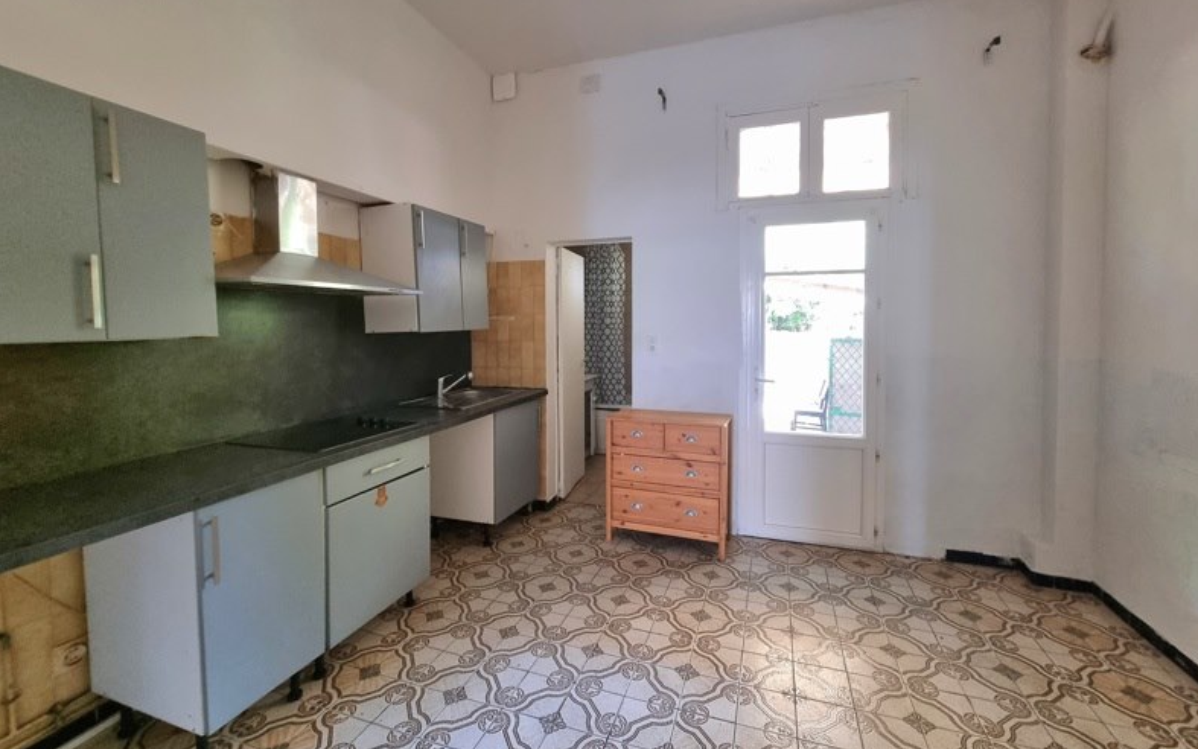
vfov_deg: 78.5
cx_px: 606
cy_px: 339
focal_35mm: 14
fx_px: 457
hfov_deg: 105.3
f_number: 2.2
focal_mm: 2.2
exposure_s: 1/33
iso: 400
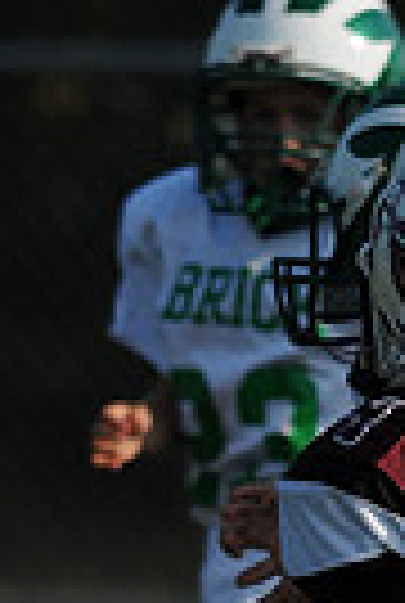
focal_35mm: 1939
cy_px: 909
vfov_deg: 1.1
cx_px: 380
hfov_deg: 0.7
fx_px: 32550
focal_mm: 300
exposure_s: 1/3200
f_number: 4
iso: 200
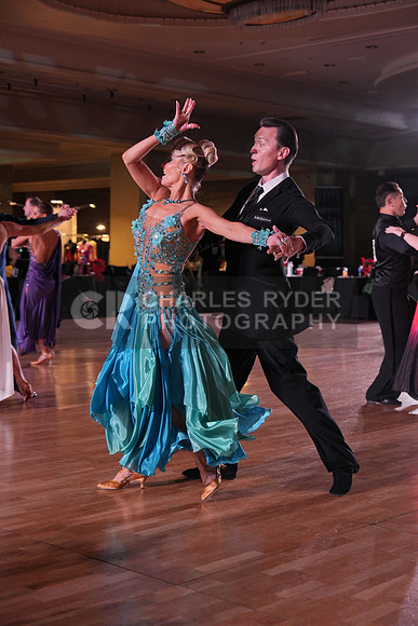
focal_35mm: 59
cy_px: 313
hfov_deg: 23.0
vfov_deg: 33.9
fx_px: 1027
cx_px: 209
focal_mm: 59
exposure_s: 1/500
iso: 1250
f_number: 4
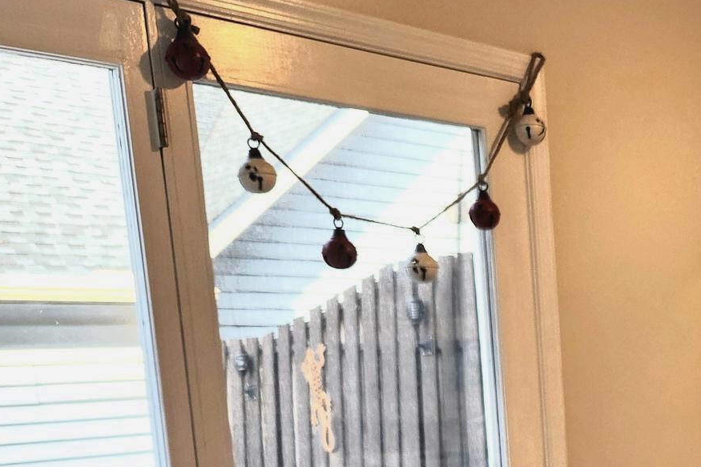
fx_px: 1090
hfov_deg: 32.5
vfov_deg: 22.6
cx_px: 714
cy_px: 534
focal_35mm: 56
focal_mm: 5.4
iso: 80
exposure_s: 1/120
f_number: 1.8
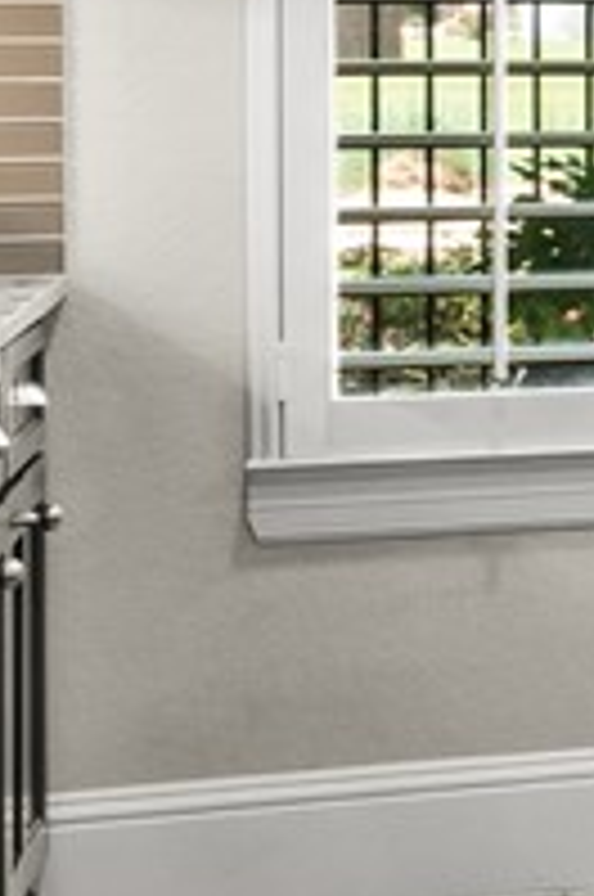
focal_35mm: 175
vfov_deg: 11.7
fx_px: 4346
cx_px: 4356
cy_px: 23
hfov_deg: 4.2
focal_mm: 16
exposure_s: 1/1.67
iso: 200
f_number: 9
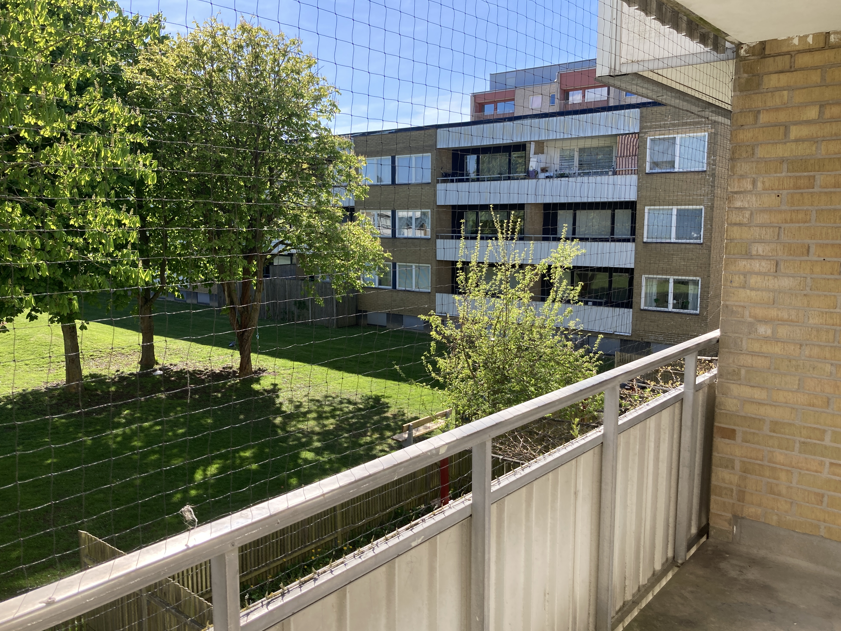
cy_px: 317
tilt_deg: -7.6
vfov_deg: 48.2
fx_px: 705
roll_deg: -0.1
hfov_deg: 61.7
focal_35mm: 29
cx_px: 430
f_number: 1.8
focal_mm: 3.99
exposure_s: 1/684
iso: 20
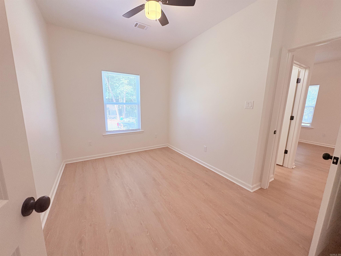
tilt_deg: -10.0
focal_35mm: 14
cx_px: 170
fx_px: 138
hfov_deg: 102.1
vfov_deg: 85.7
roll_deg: -0.9
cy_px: 128
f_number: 2.2
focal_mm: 2.22
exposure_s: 1/120
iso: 125
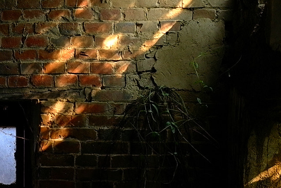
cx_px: -65
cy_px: 224
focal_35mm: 115
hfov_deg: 16.9
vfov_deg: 11.7
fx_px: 899
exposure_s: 1/30
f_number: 5.6
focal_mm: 24
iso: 400
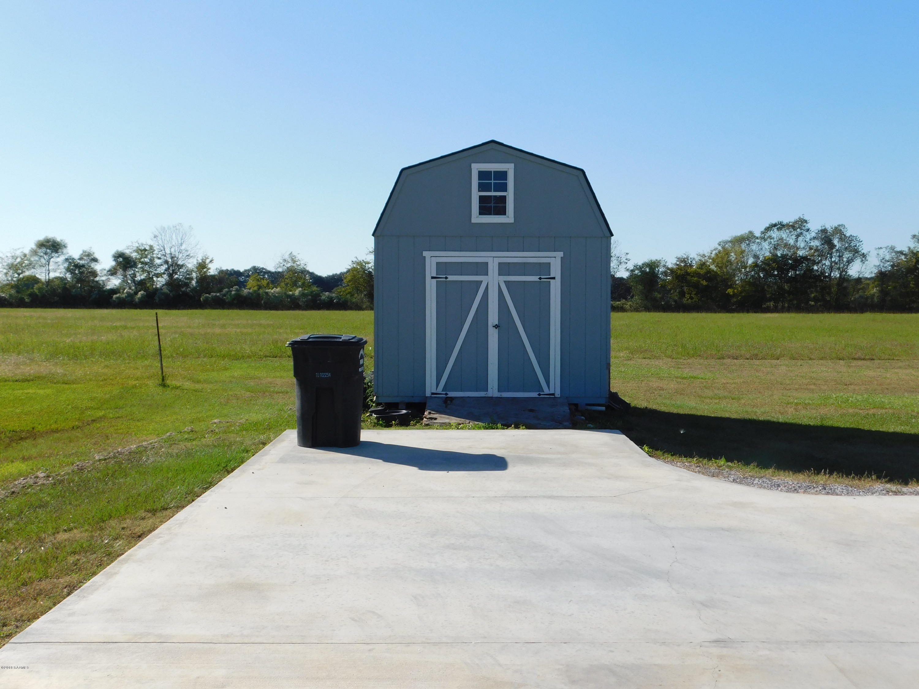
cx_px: 460
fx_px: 956
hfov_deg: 51.4
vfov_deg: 39.7
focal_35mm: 36
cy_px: 344
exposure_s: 1/1250
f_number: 3.5
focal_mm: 6.3
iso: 125
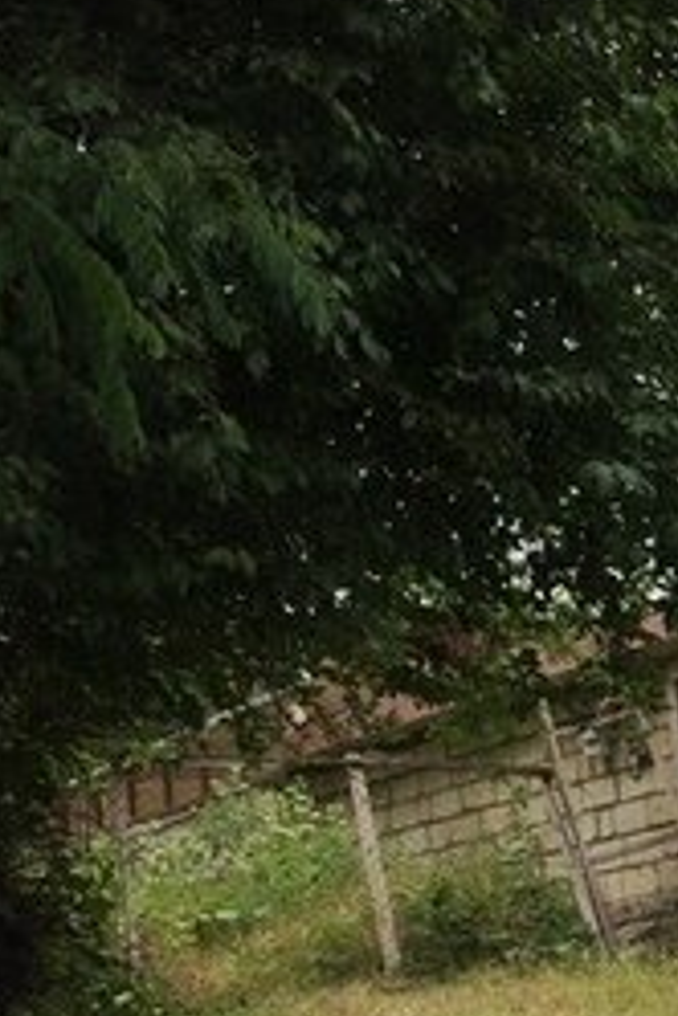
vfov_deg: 24.9
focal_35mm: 80
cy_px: 814
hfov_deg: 15.3
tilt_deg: +2.9
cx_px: 1119
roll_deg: +7.0
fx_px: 2260
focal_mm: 4.15
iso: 32
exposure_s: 1/855
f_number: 2.2
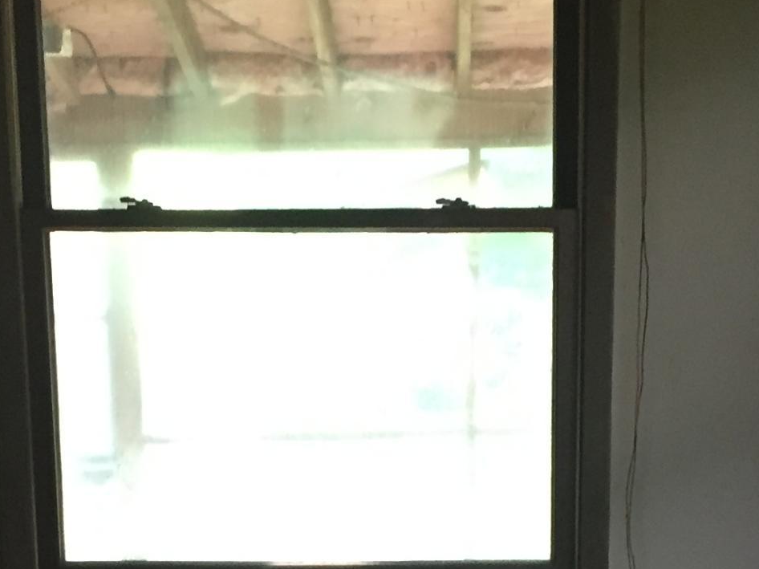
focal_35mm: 92
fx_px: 2017
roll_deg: -0.8
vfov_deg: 15.5
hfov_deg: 21.3
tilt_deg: -14.6
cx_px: 453
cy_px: 679
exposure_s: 1/30
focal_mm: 4.15
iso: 200
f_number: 2.2
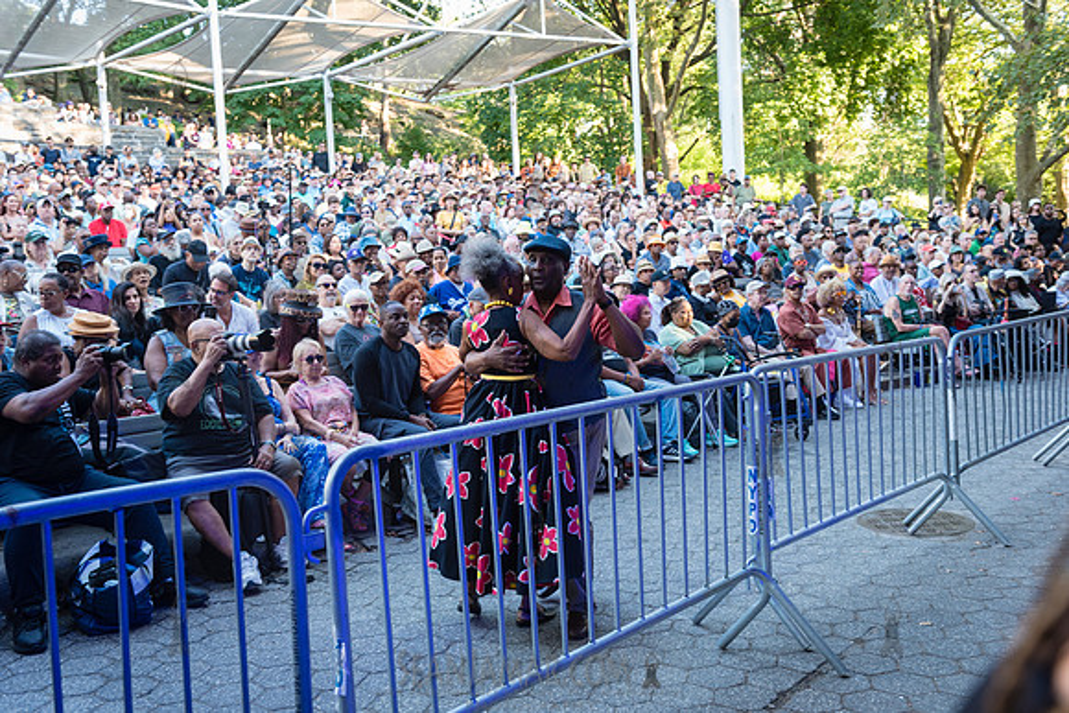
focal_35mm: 35
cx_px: 534
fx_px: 1039
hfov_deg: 54.4
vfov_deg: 37.9
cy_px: 356
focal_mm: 35
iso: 1000
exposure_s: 1/125
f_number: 4
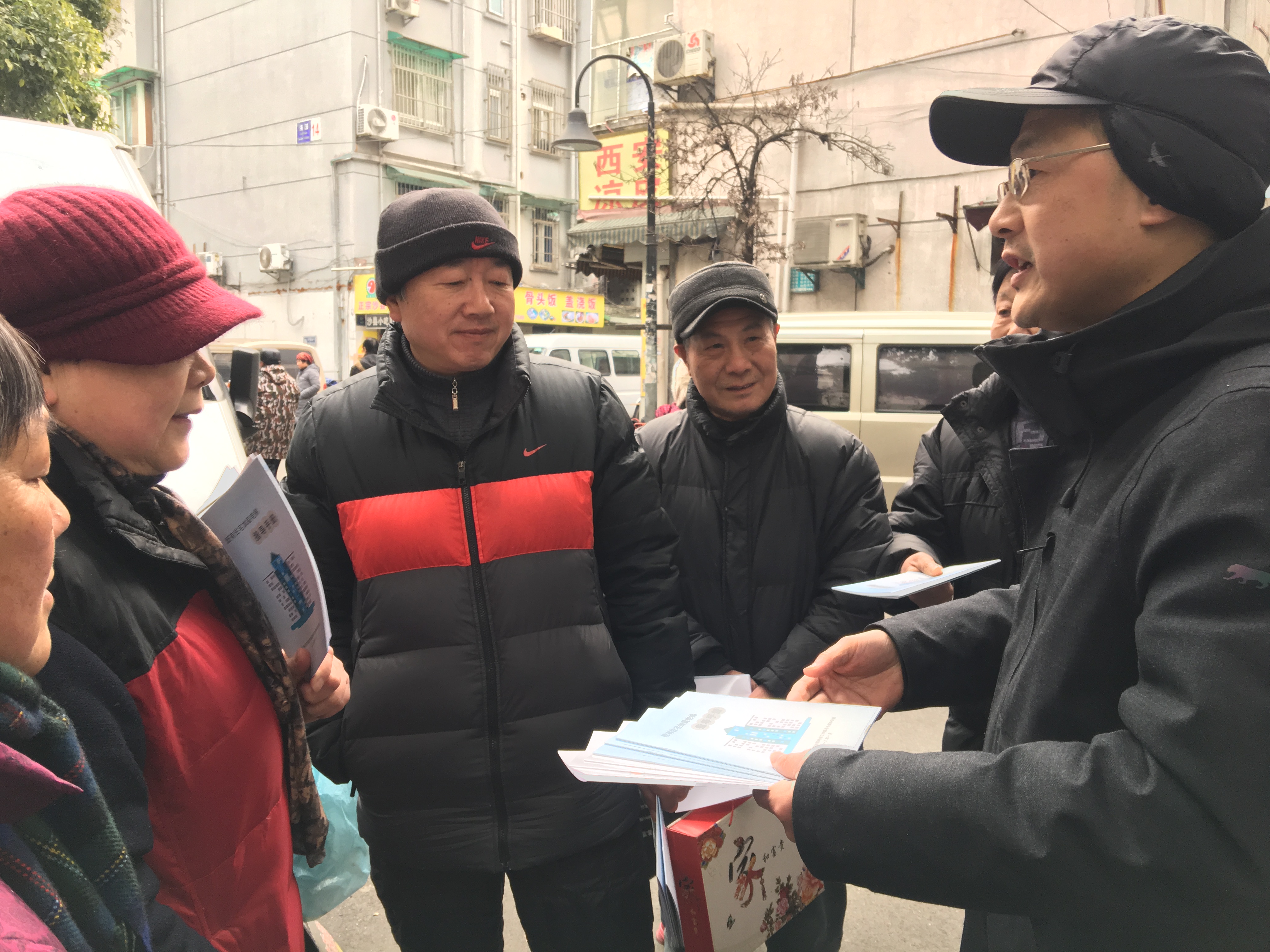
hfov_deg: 61.7
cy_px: 476
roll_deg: -1.3
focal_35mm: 29
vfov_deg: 48.2
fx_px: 1064
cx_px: 635
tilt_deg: -4.4
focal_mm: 4.15
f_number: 2.2
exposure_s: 1/100
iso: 40
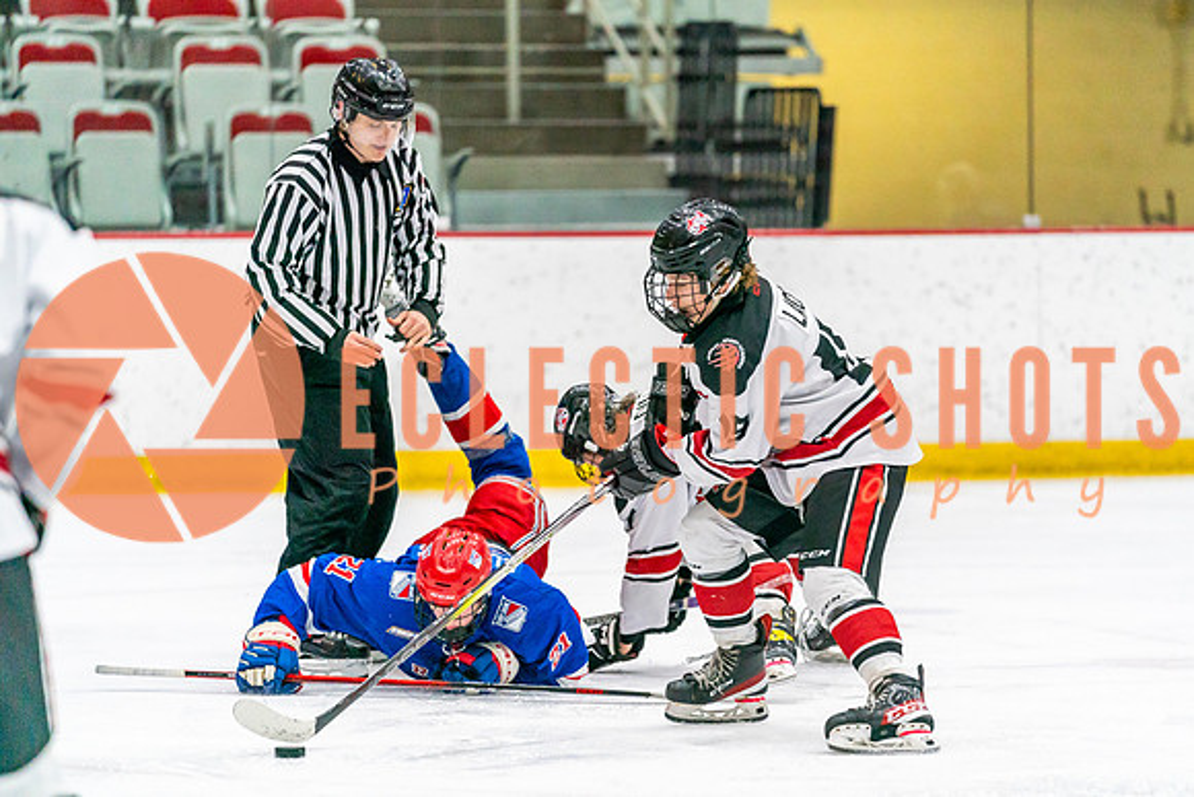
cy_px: 424
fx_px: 7311
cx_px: 650
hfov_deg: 9.3
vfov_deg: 6.2
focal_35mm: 220
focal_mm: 200
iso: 3200
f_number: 2.8
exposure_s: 1/1250
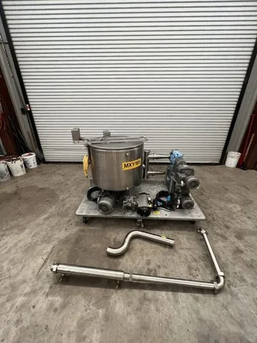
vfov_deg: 106.2
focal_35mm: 13
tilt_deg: -27.4
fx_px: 129
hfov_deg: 89.9
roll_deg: -1.7
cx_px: 128
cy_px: 172
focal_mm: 1.57
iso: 320
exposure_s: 1/60
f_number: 1.8
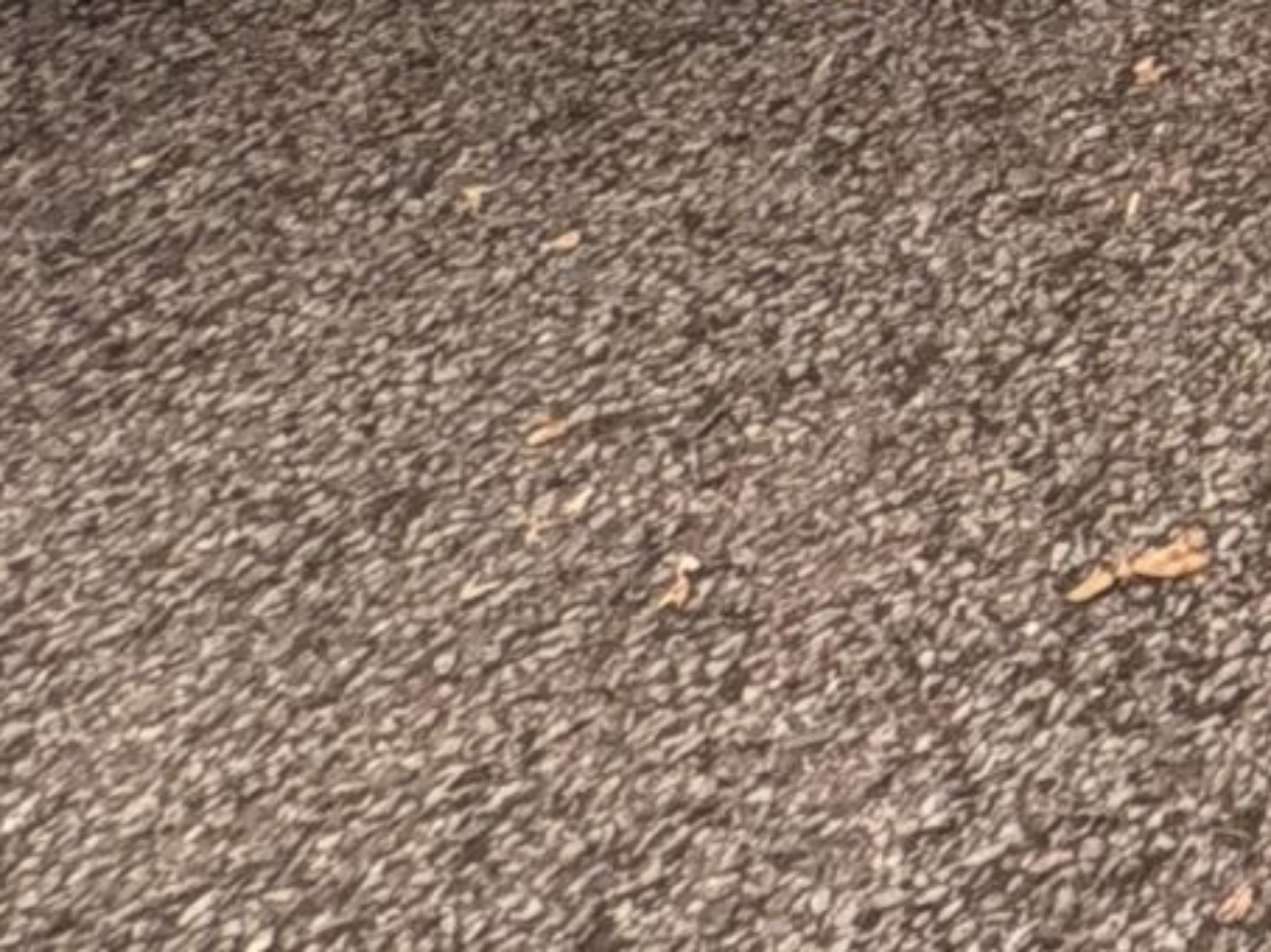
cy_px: -1378
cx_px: 3211
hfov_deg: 14.1
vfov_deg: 13.4
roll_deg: +4.2
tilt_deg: -11.1
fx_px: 2899
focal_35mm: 79
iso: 50
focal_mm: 2.22
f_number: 2.2
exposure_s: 1/99
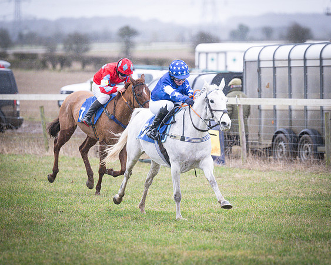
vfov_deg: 5.1
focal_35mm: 304
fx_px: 2973
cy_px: 132
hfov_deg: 6.4
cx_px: 176
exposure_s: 1/1000
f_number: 2.8
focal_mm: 185
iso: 1250
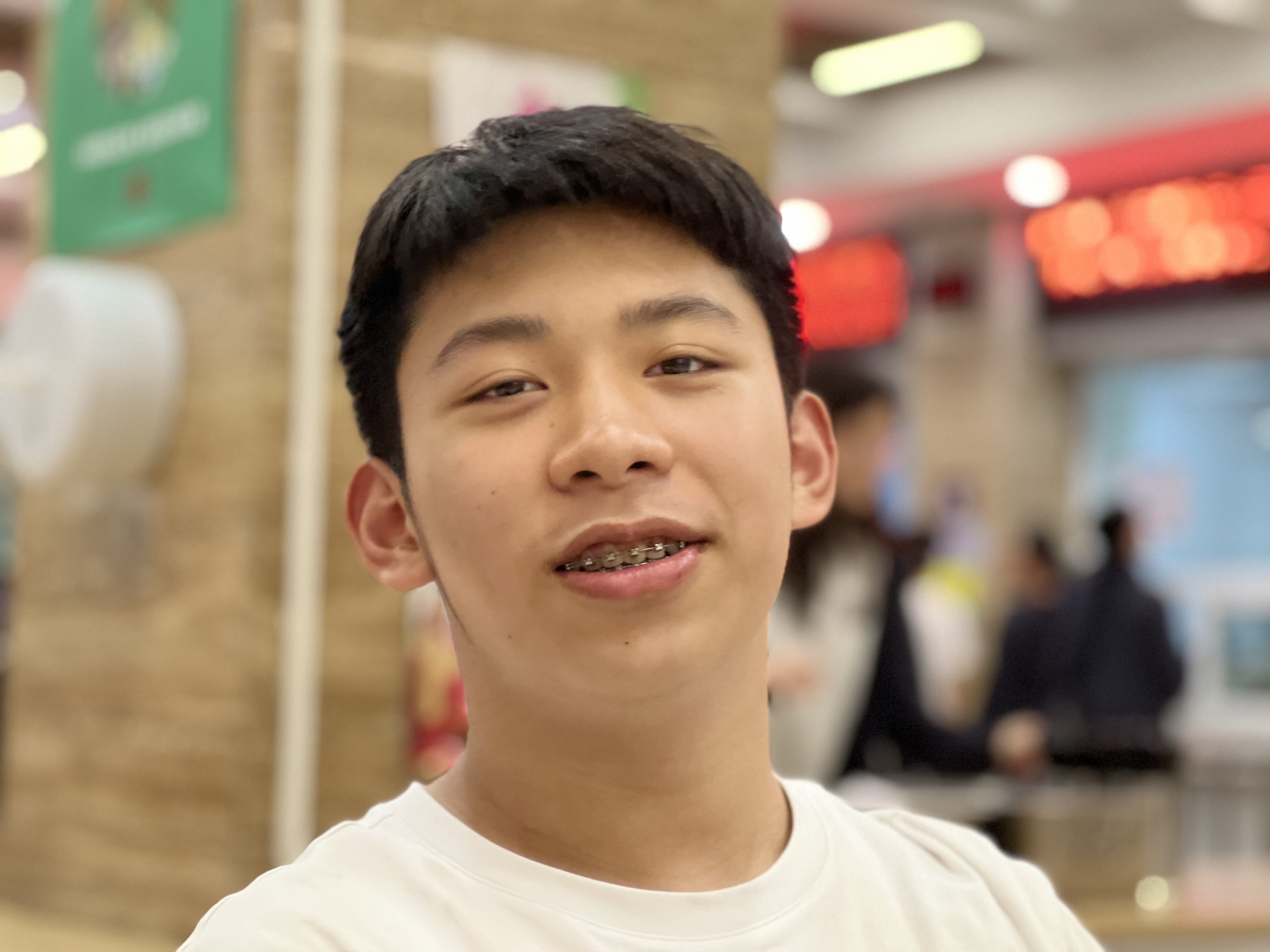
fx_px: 2825
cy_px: 476
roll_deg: -1.7
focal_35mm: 77
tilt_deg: +4.2
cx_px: 635
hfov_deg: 25.3
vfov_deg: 19.1
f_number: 2.8
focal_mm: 9
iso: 400
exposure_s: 1/40
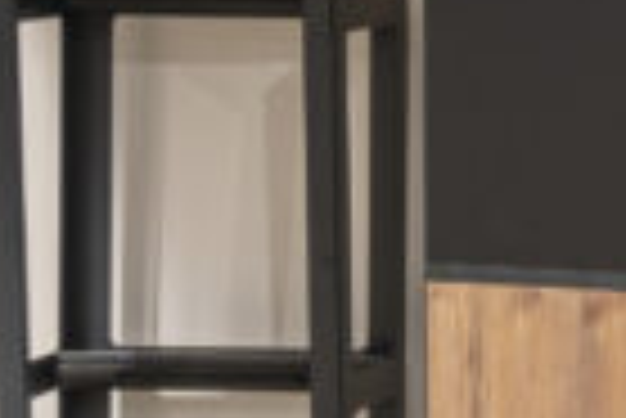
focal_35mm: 214
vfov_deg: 6.4
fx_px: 3725
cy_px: -79
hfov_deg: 8.4
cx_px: 1729
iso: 200
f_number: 8
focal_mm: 29
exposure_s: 1.6
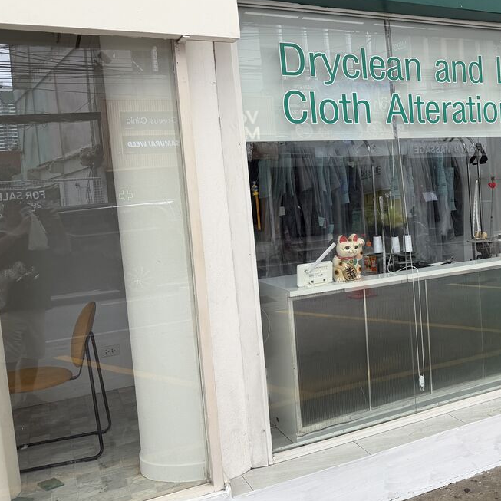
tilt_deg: -3.2
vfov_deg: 42.8
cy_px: 236
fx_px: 639
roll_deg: +3.8
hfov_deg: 39.5
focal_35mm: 39
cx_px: 457
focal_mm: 6.76
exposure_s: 1/494
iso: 80
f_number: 1.78
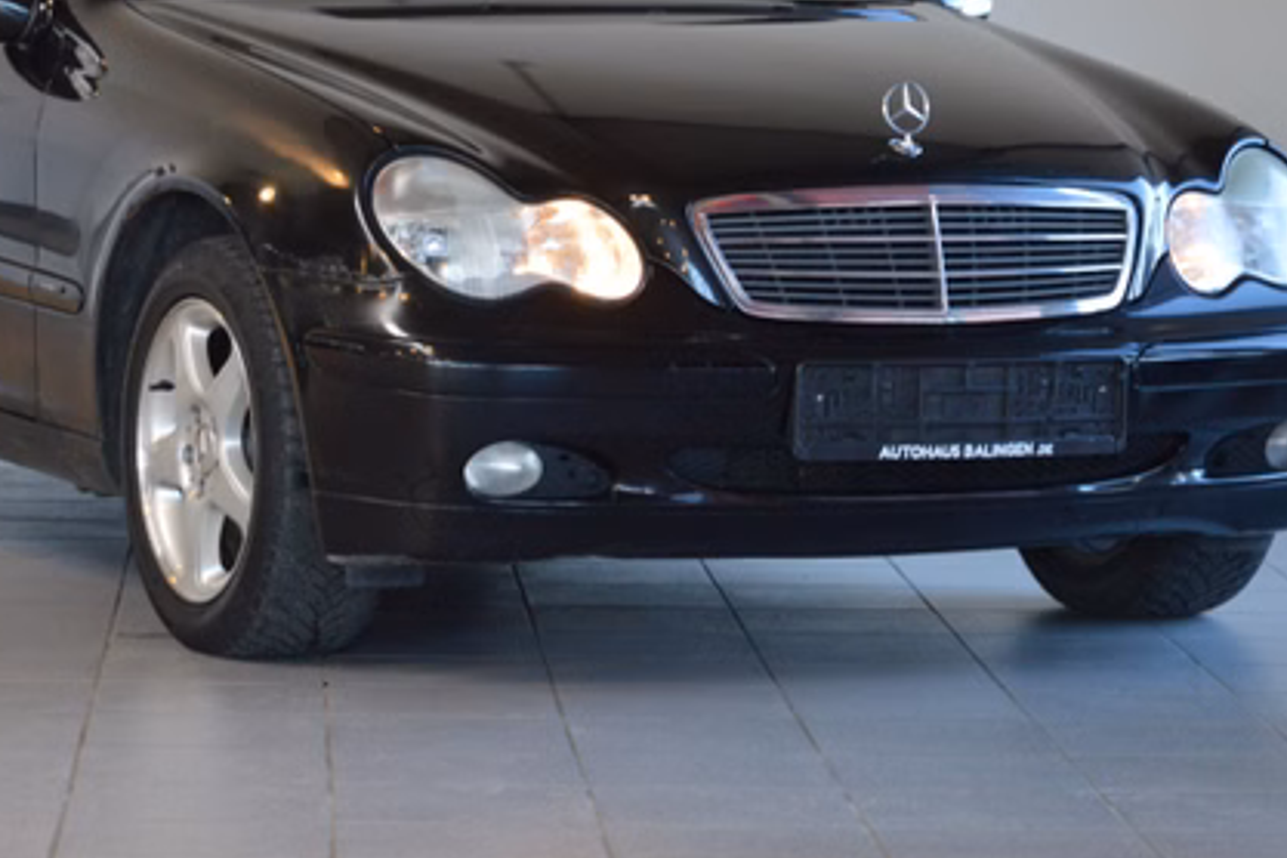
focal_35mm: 161
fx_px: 5755
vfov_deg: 8.5
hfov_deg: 12.7
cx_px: 448
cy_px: 235
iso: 1000
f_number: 5.3
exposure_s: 1/60
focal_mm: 70
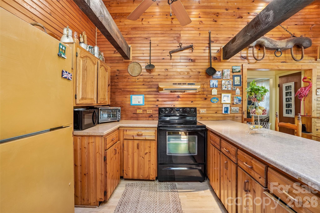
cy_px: 106
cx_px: 160
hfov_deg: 100.4
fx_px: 133
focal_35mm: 15
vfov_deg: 77.3
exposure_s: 1/5
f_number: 8
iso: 400
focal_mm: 10
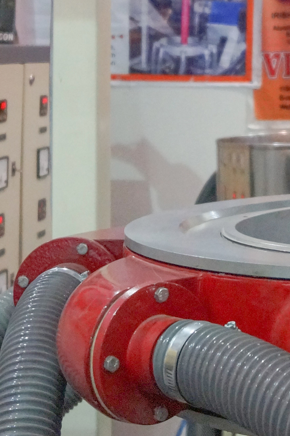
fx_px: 1149
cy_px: -26
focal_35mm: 95
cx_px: 404
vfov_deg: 20.6
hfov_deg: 13.7
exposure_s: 1/160
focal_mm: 18
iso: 1600
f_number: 4
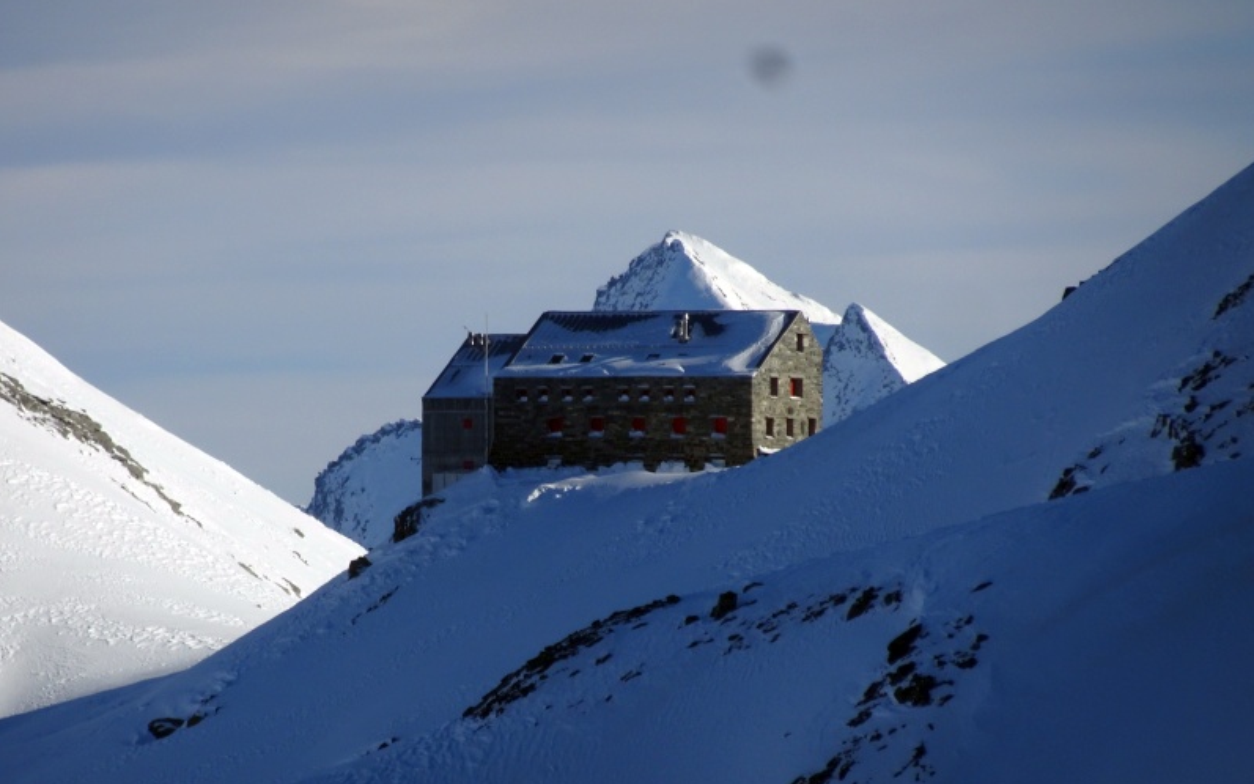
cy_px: 359
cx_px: 628
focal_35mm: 482
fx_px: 16471
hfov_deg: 4.4
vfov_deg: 2.7
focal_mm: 77.35
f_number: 6.3
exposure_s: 1/800
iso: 80
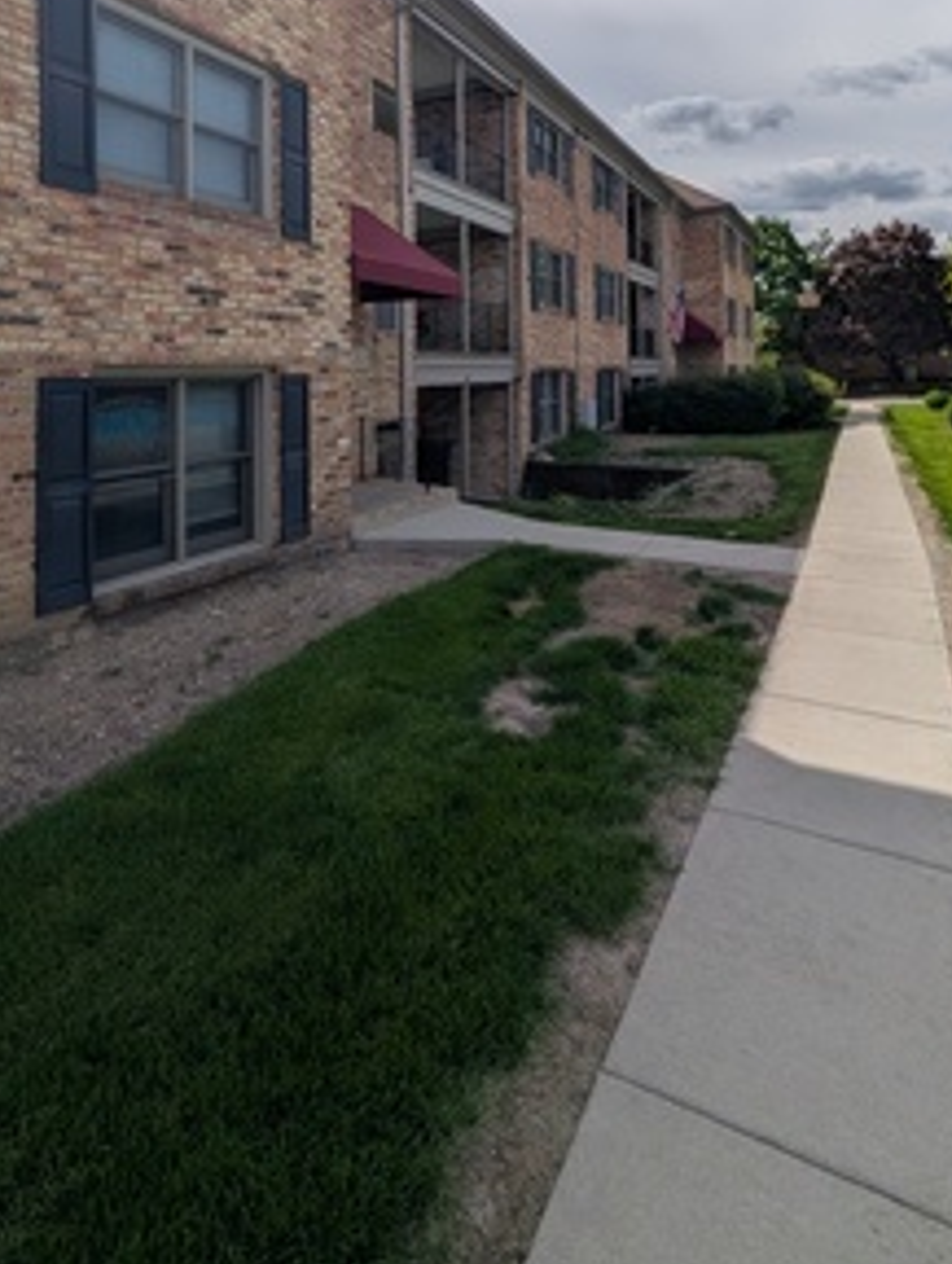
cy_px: 351
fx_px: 731
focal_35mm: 20
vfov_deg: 76.9
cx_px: 432
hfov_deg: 66.0
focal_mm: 2.02
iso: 53
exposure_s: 1/9709
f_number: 1.7
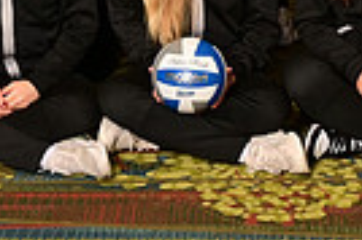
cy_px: -191
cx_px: 240
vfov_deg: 8.6
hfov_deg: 13.5
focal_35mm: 152
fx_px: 1527
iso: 400
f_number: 11
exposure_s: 1/125
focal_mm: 35
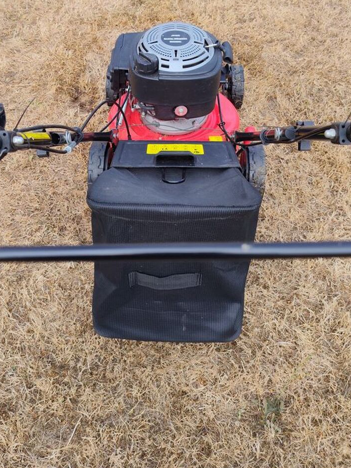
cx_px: 158
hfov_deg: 41.8
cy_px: 180
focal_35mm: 34
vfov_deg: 53.4
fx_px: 460
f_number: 1.7
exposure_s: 1/577
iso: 52
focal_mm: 5.24
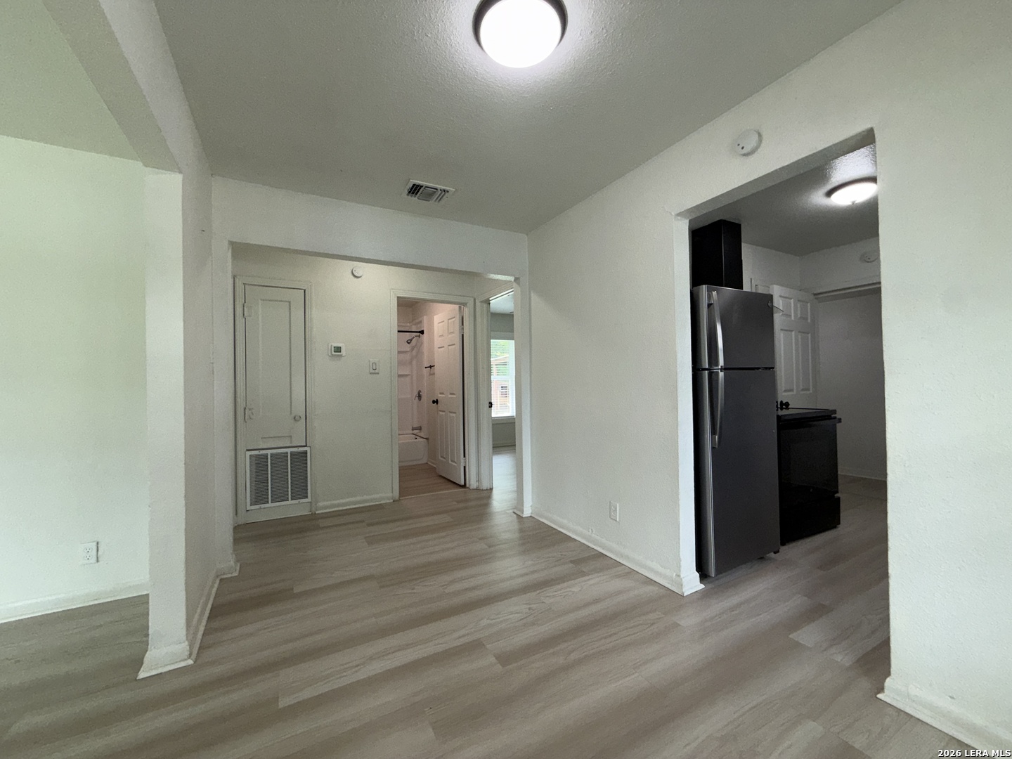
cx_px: 506
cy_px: 380
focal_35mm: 14
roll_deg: +0.6
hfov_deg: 102.1
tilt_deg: +1.2
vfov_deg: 85.7
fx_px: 409
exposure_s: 1/122
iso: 80
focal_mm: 2.22
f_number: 2.2
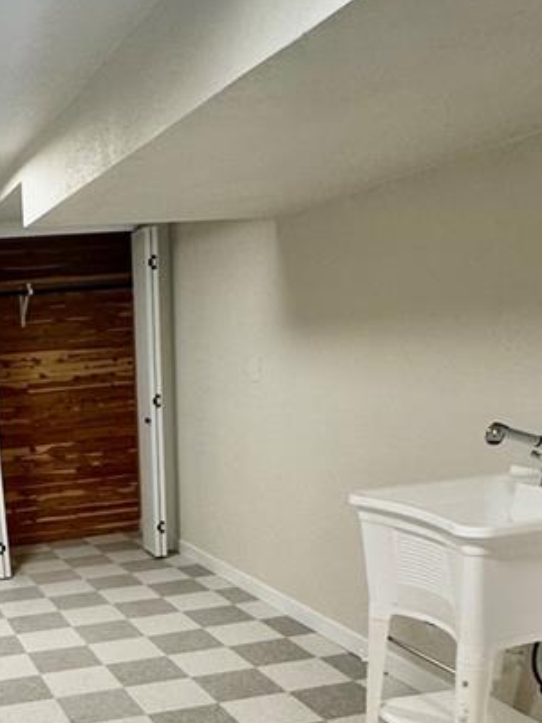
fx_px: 877
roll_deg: +3.8
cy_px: 658
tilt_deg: -20.2
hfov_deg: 32.6
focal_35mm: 42
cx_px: 54
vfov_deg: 41.1
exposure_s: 1/60
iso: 160
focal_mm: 2.22
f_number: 2.2
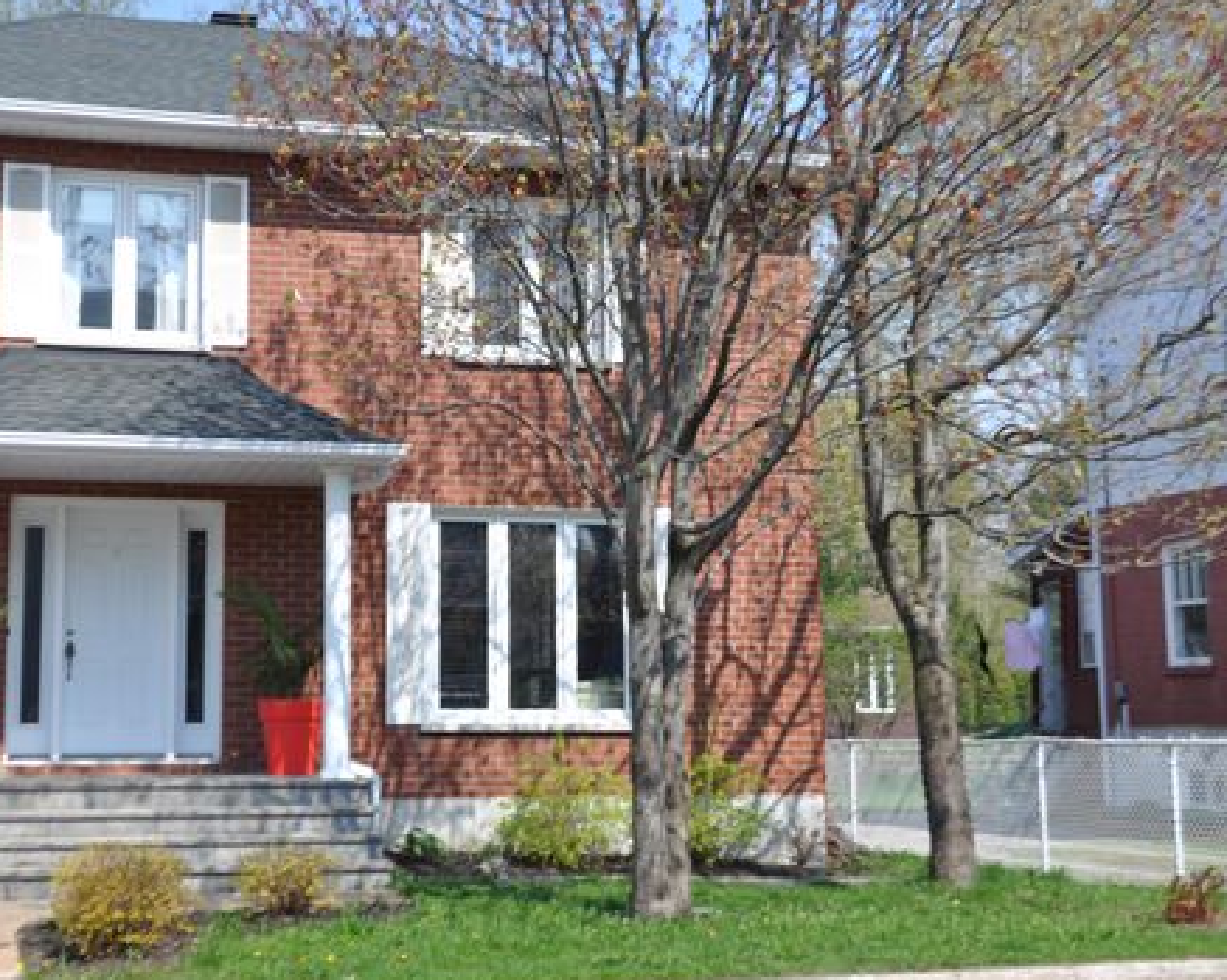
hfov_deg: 32.3
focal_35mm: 58
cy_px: 482
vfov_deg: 26.2
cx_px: 455
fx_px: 2105
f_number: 8
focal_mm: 30
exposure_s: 1/250
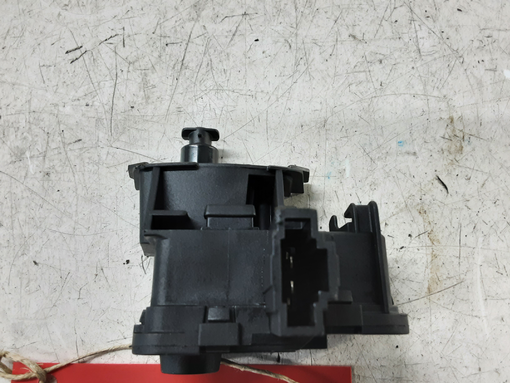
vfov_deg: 51.4
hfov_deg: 65.3
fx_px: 398
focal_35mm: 27
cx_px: 255
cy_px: 192
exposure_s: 1/50
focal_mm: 2.91
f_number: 1.9
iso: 125
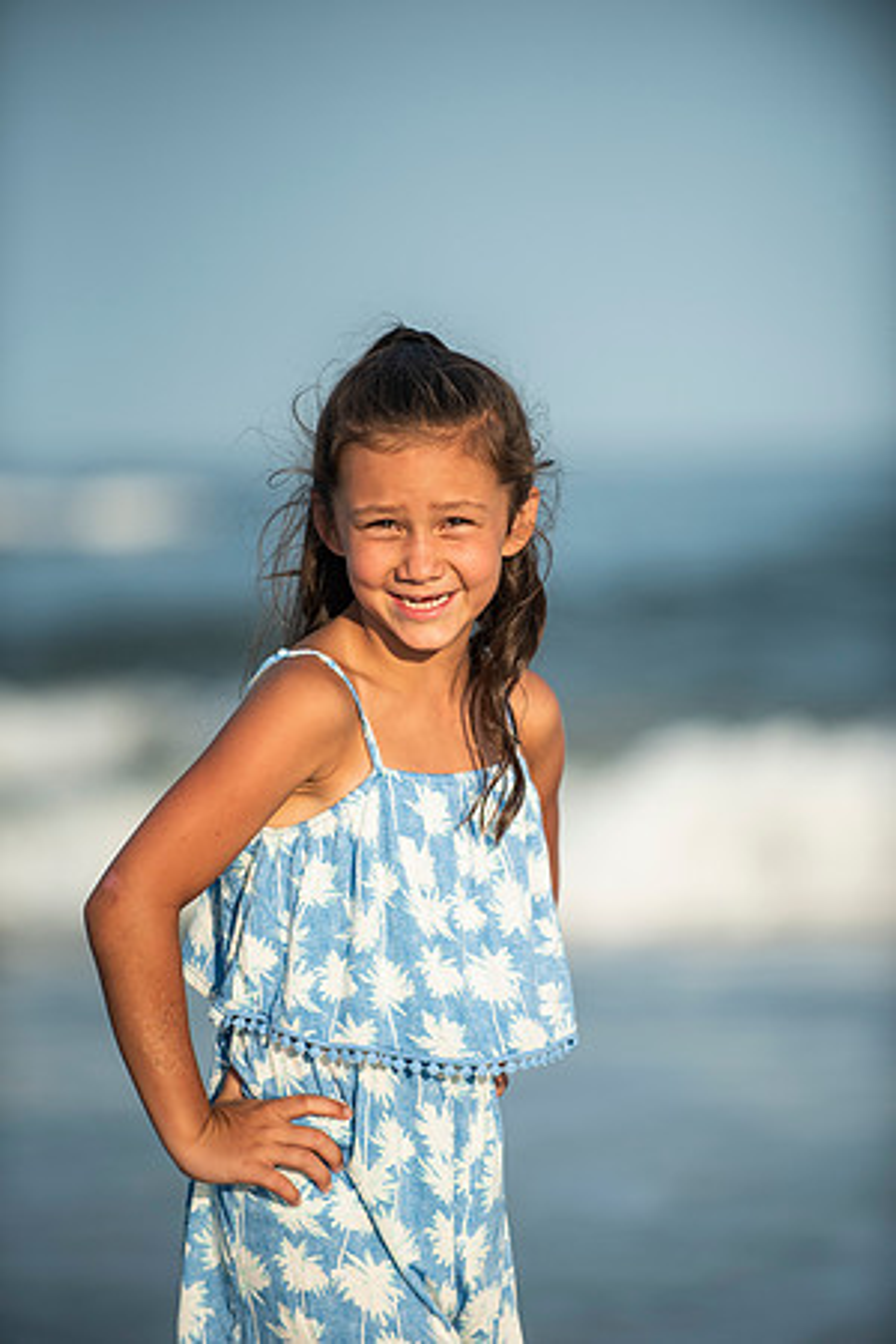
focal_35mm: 200
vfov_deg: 10.3
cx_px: 448
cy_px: 672
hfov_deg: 6.9
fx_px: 7466
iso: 250
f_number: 3.2
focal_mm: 200
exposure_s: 1/4000
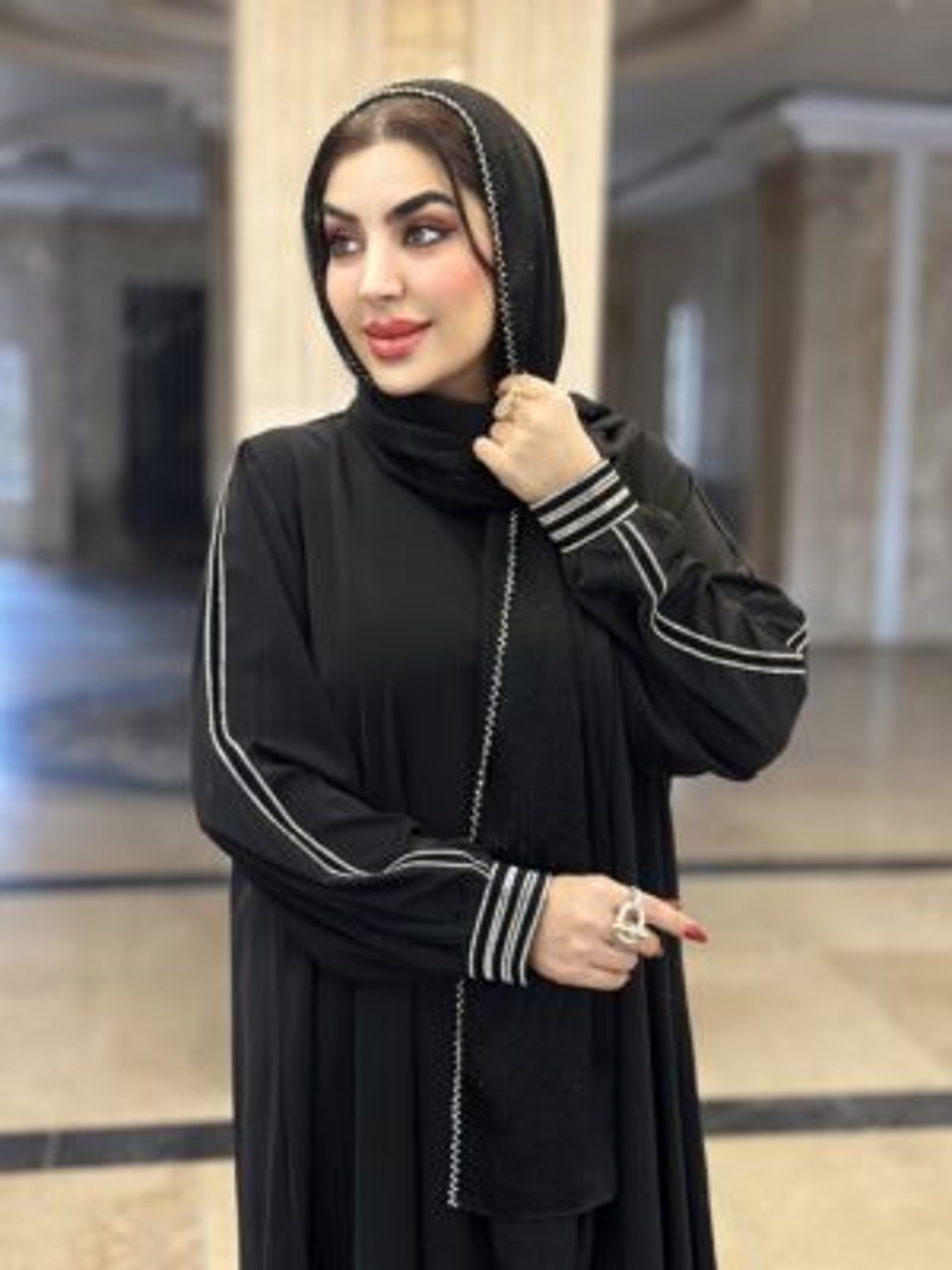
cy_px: 635
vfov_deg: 39.7
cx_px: 476
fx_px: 1760
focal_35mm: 48
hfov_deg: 30.3
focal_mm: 6.86
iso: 160
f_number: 1.78
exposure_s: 1/50
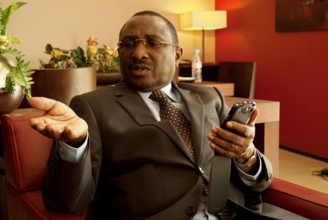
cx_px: 164
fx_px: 520
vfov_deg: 23.9
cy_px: 110
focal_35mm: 57
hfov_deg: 35.0
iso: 640
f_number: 5.6
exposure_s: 1/80
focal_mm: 38
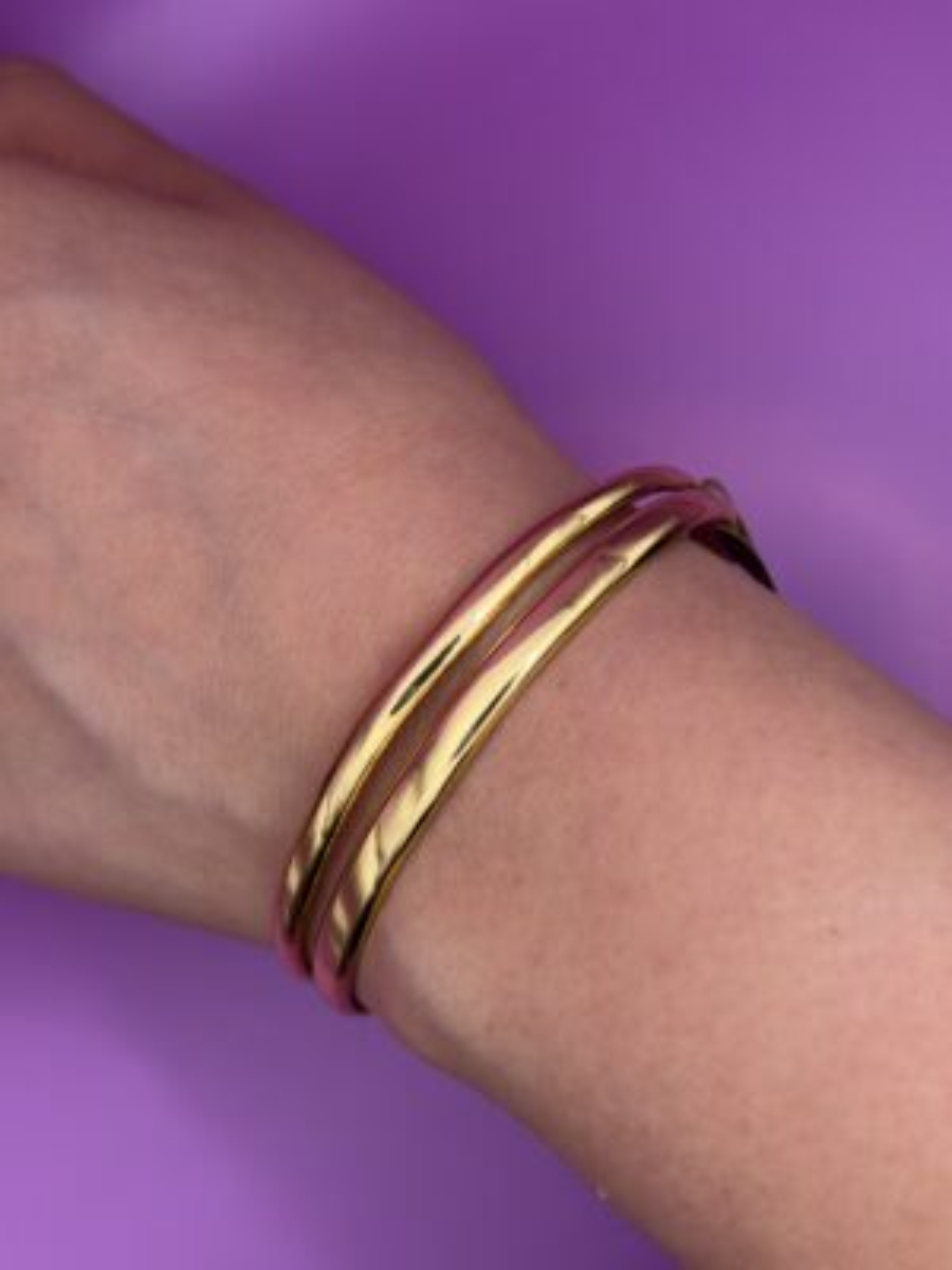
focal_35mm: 48
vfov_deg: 39.7
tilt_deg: -85.5
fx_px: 1760
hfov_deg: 30.3
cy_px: 635
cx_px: 476
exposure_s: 1/212
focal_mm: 6.76
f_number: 1.78
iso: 64
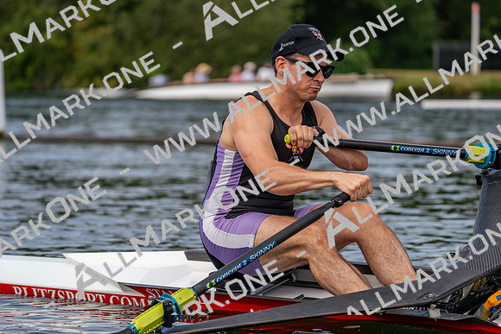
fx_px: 2784
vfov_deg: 6.9
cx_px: 250
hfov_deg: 10.3
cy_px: 167
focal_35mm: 200
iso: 320
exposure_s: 1/1600
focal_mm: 200
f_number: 5.6
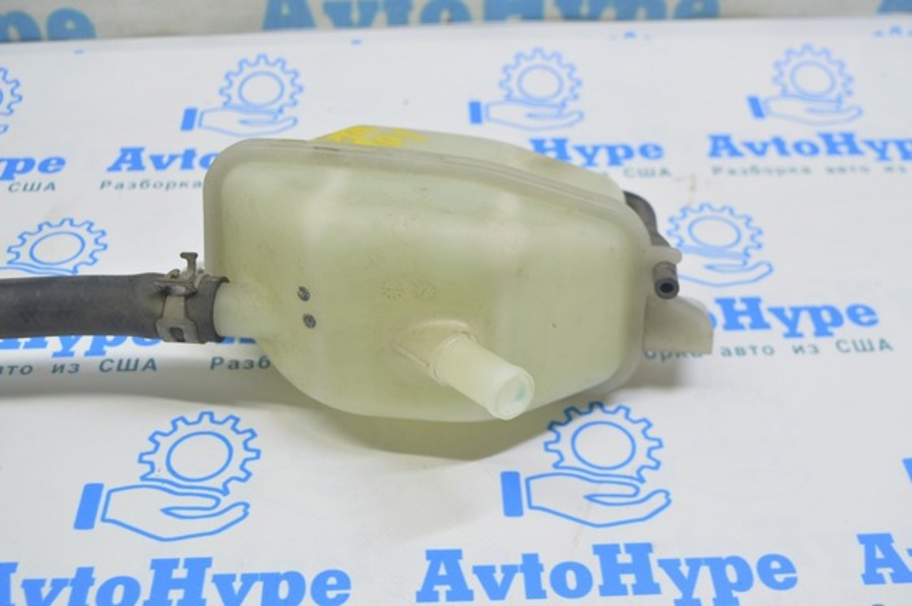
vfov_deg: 29.8
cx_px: 456
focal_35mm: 45
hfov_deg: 43.7
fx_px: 1139
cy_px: 303
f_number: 5.6
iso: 400
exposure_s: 1/25
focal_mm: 30
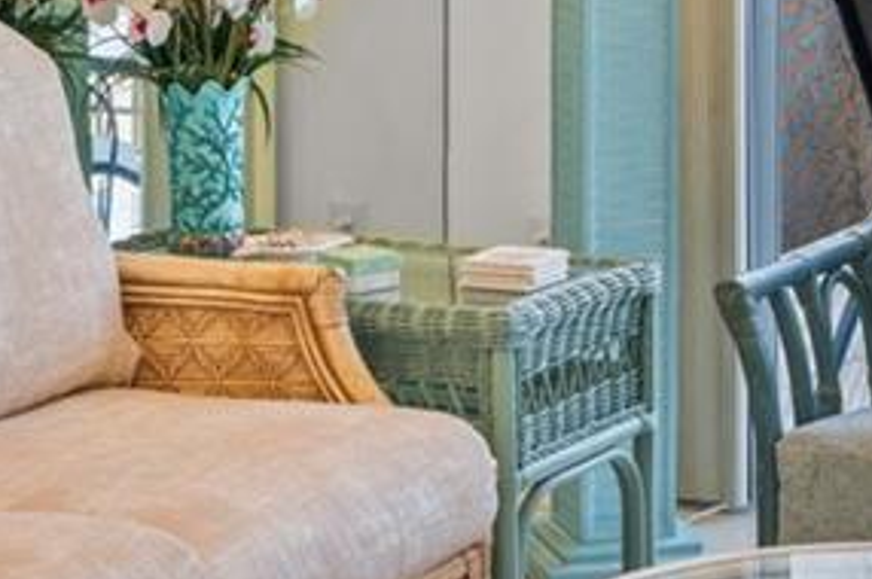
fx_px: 3121
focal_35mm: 129
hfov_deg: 15.8
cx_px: 668
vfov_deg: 10.4
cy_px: -155
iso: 125
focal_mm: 24
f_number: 5
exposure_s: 1/5
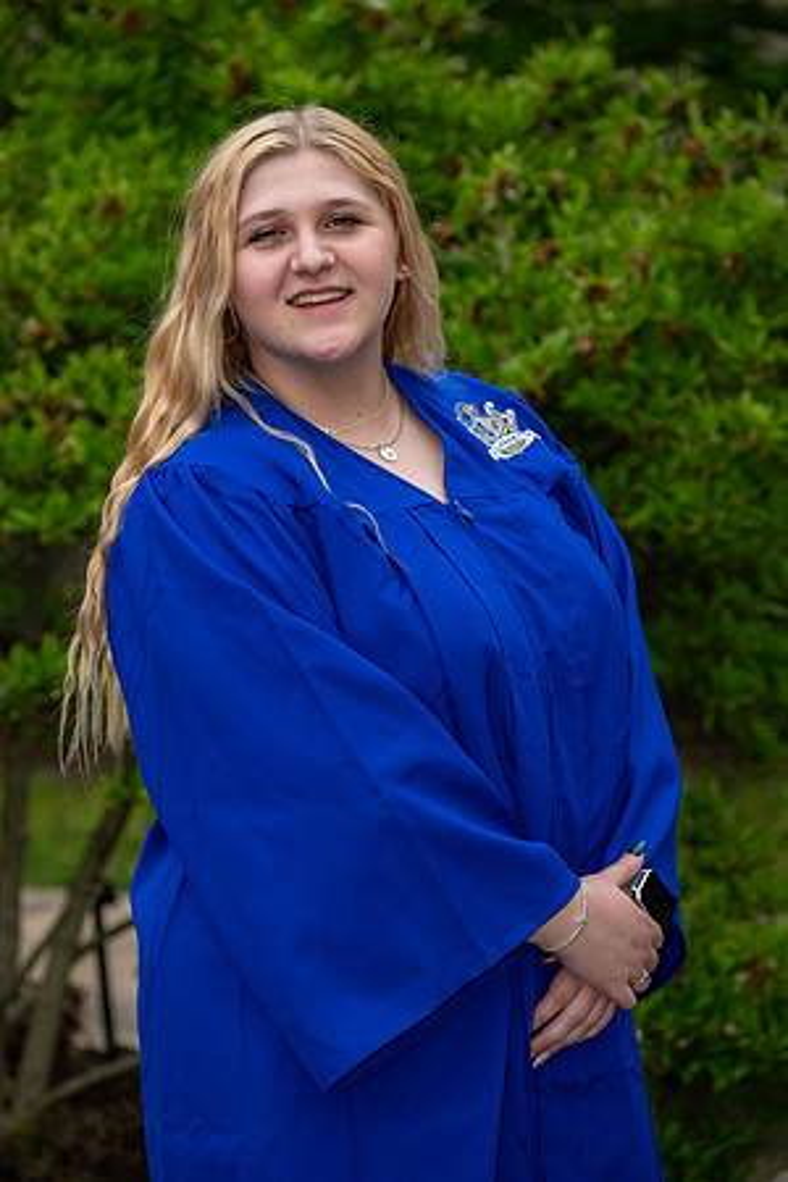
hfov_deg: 8.3
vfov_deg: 12.4
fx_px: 5450
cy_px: 591
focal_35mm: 166
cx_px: 394
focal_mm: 110.6
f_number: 4.5
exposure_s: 1/250
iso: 250
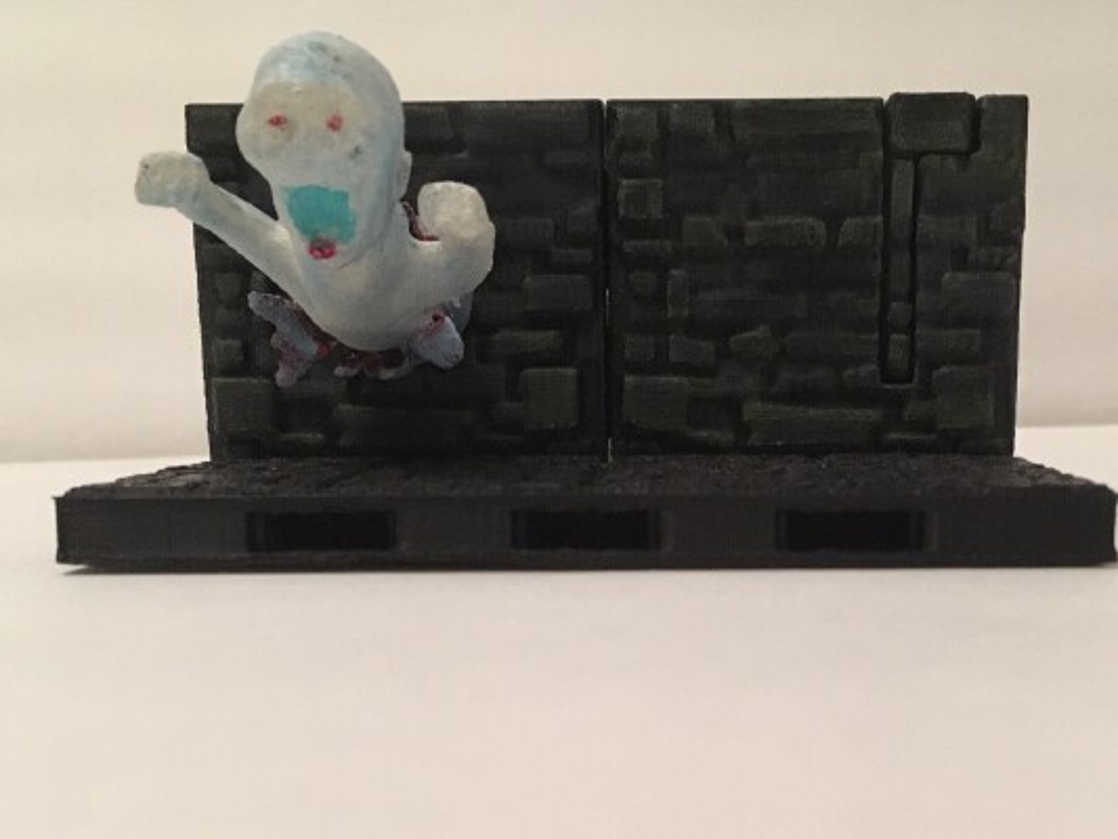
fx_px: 937
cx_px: 559
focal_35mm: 29
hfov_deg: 61.6
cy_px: 420
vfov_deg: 48.2
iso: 200
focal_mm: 4.15
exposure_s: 1/30
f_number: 2.2
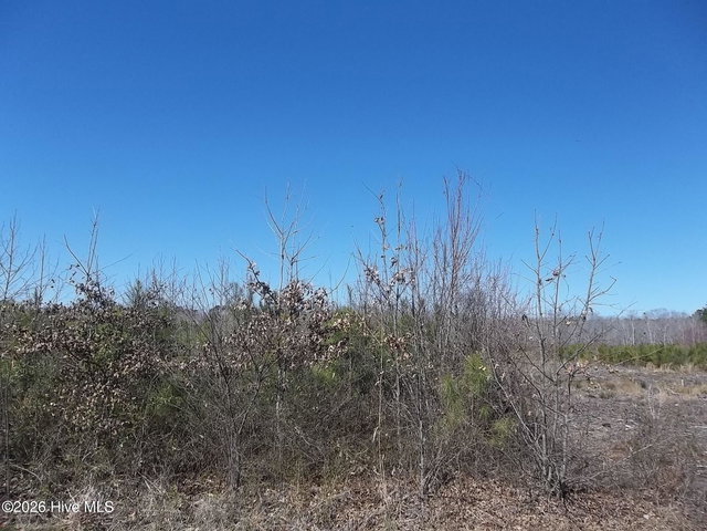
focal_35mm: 27
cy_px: 266
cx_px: 354
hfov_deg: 65.3
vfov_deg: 51.4
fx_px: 551
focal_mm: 4.9
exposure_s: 1/250
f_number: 8.9
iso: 80
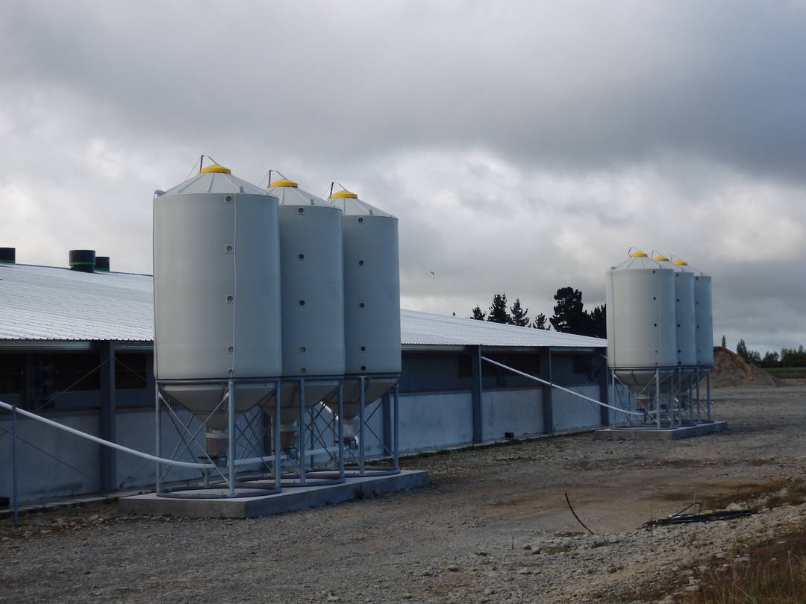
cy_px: 302
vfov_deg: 24.4
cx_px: 403
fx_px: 1397
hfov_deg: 32.2
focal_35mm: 60
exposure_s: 1/500
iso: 100
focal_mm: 10.8
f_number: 4.2
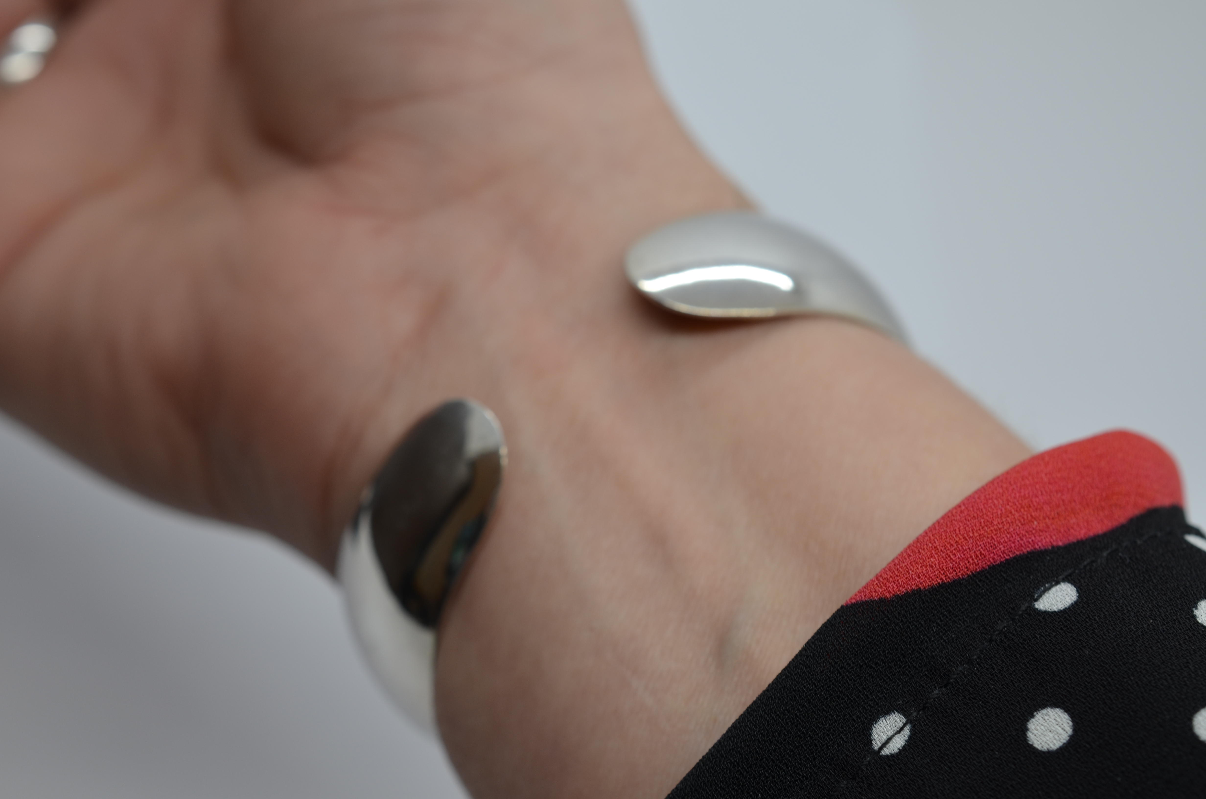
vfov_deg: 22.5
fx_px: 2006
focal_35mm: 60
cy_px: 400
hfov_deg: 33.5
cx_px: 603
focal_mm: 40
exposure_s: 1/60
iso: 140
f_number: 8
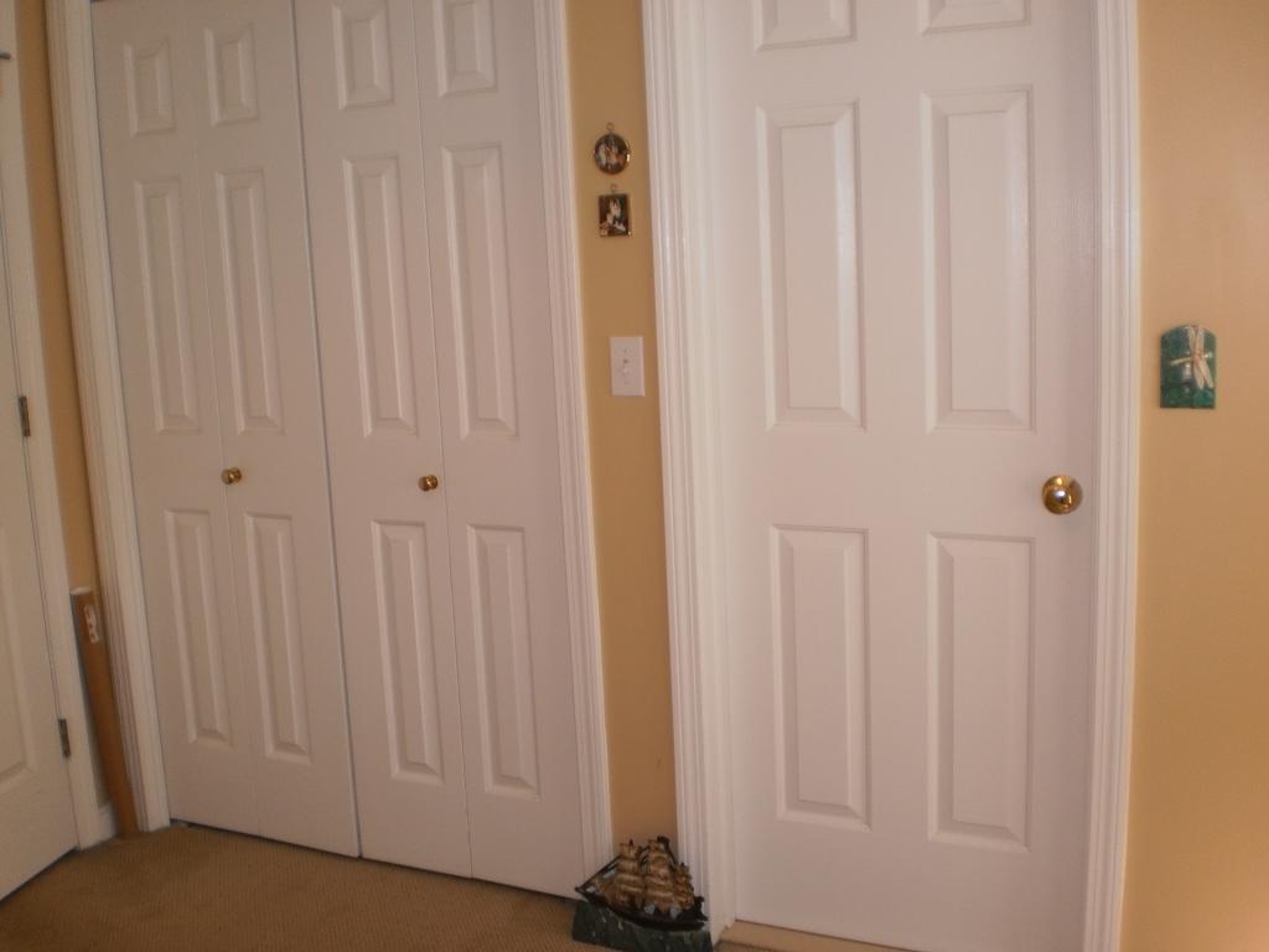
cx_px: 634
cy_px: 476
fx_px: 1320
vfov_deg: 39.7
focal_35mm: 36
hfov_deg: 51.4
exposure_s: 1/30
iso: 125
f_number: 3.1
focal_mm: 6.3
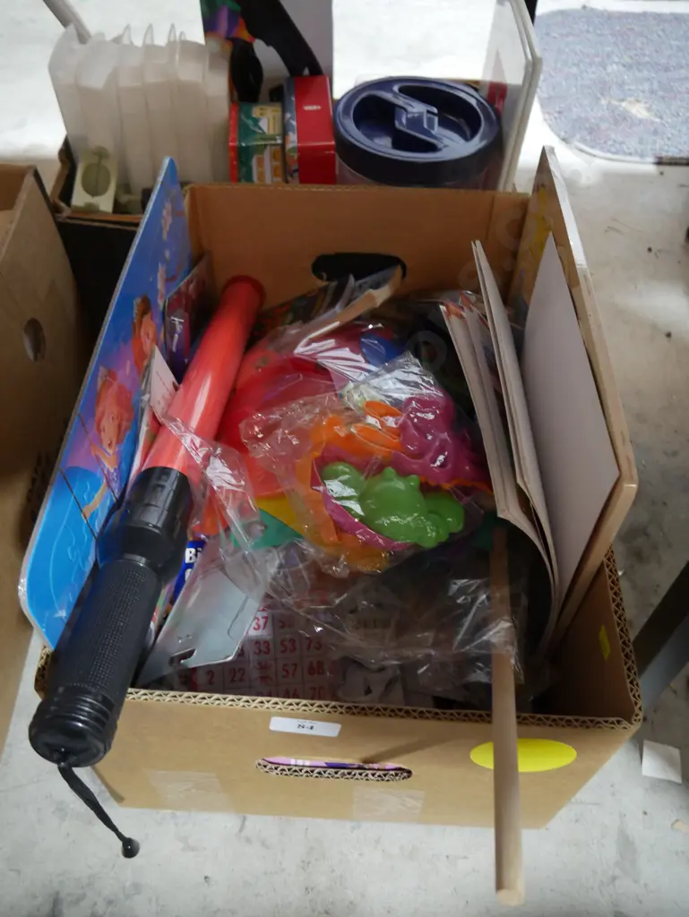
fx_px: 742
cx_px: 344
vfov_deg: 63.4
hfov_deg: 49.8
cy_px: 458
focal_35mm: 28
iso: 1600
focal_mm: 14
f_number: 3.5
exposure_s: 1/60
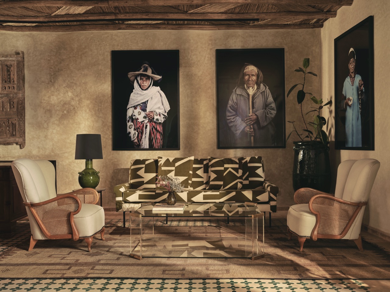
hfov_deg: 51.4
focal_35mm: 36
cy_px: 146
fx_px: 406
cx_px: 195
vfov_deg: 39.7
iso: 200
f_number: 5.6
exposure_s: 4
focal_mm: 45
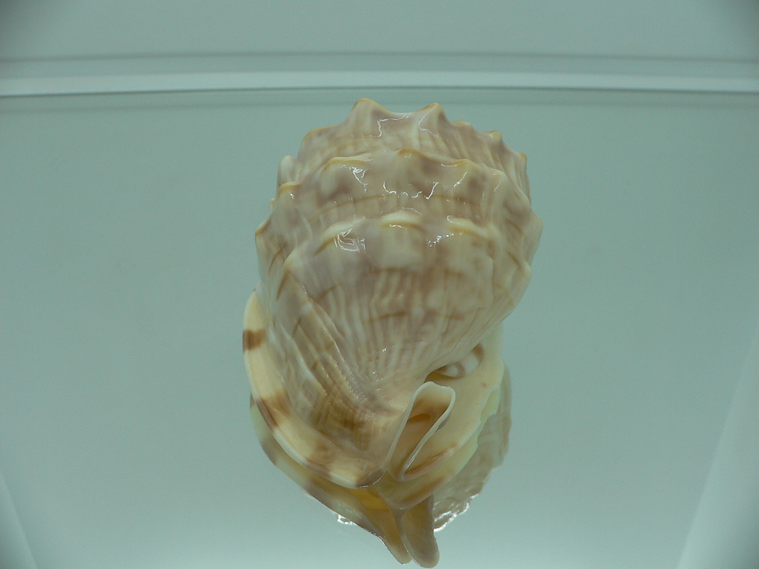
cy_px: 284
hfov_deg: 52.6
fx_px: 767
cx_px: 380
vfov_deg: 40.7
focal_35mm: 35
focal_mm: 4.6
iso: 80
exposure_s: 1/80
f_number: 2.8
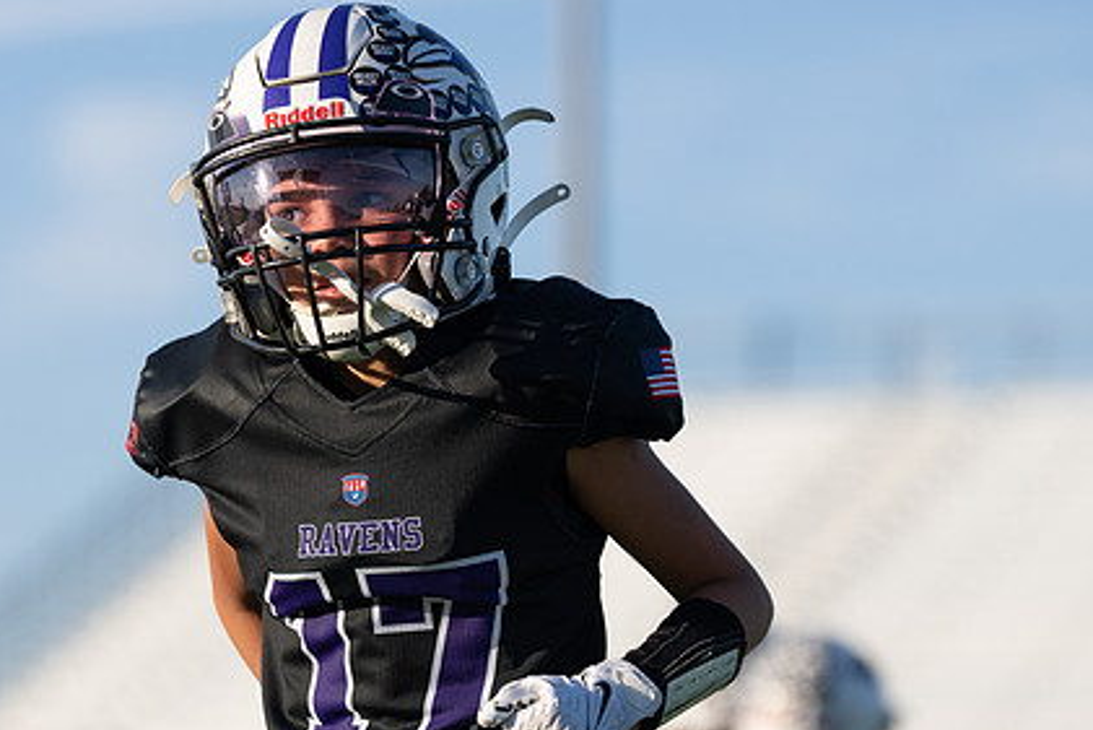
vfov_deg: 5.7
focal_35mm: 241
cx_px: 584
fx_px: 7319
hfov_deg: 8.5
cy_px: 508
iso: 100
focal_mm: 139
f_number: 2.8
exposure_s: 1/1600
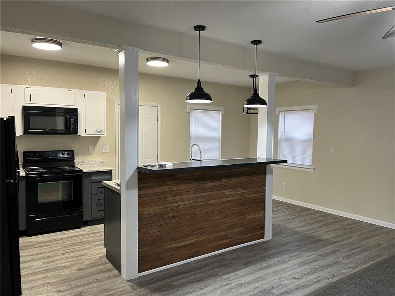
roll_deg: -1.3
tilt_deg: -3.6
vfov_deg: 53.1
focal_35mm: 26
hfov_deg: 67.3
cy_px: 148
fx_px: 297
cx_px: 198
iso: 160
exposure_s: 1/60
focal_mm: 5.1
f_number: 1.6
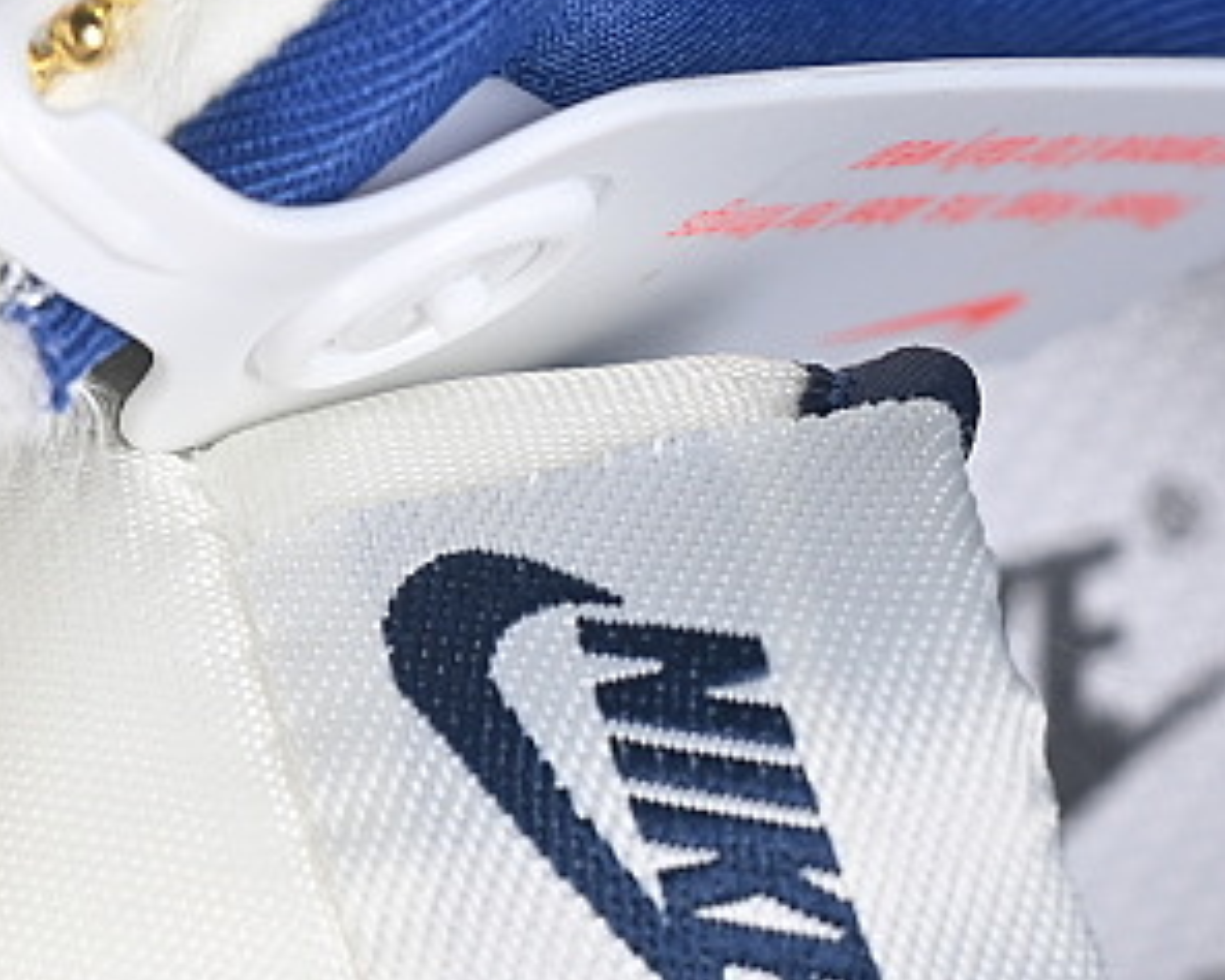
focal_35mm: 257
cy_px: 1025
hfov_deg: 7.5
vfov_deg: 6.0
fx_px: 9321
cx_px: 153
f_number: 7.1
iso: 160
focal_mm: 50
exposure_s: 1/80
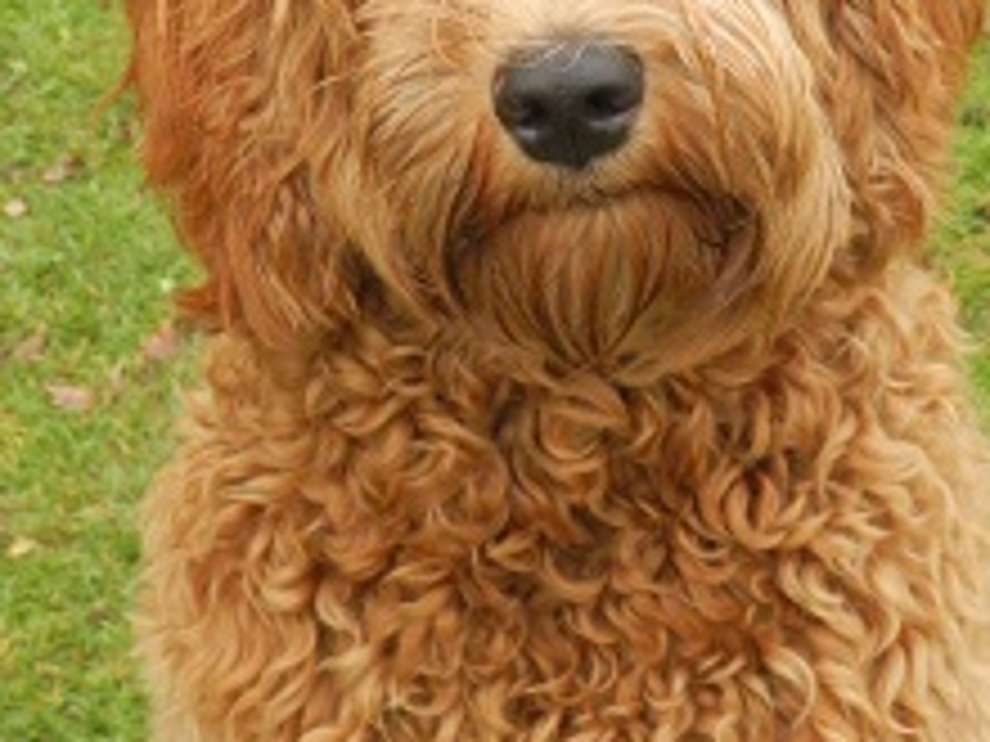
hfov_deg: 14.3
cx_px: 621
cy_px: 319
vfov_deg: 10.7
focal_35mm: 138
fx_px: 3947
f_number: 4.8
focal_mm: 13.5
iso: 640
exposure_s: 1/100
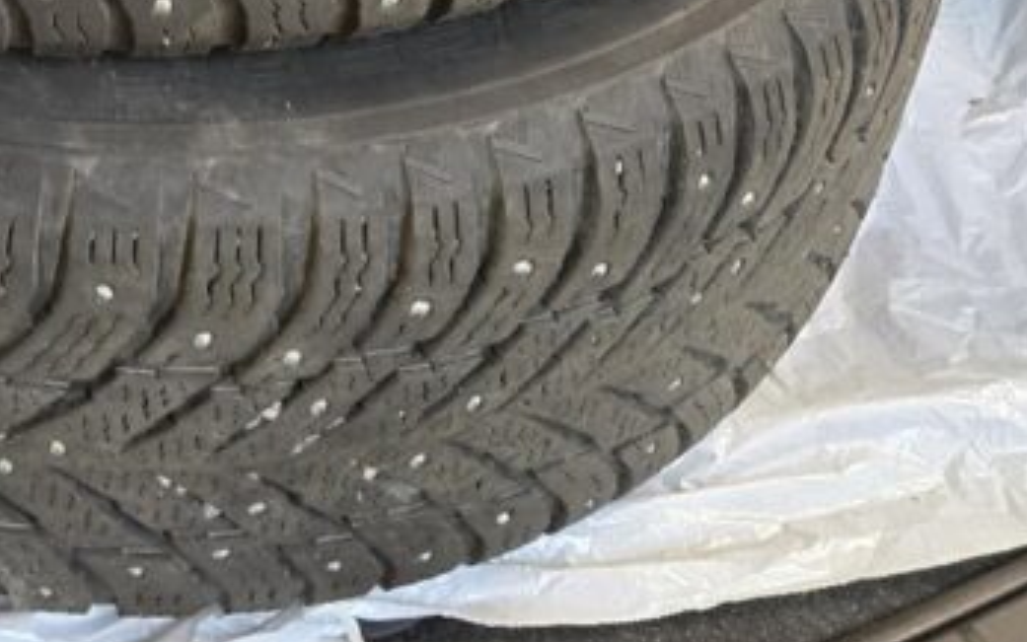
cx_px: -98
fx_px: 2016
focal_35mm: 72
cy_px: -352
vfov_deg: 16.3
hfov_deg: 26.4
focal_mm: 5.4
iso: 640
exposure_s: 1/100
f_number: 1.8
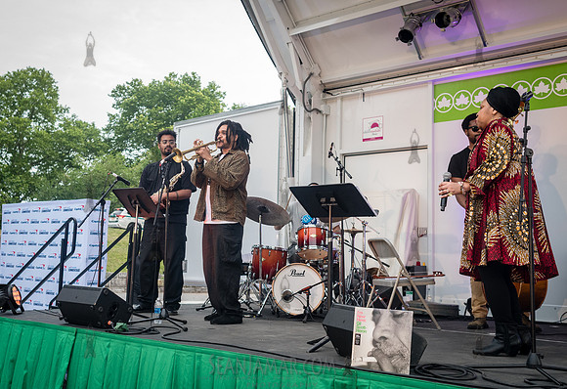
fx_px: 693
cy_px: 198
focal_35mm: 44
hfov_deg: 44.2
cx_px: 213
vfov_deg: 31.4
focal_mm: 35
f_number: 4.5
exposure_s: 1/250
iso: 1000
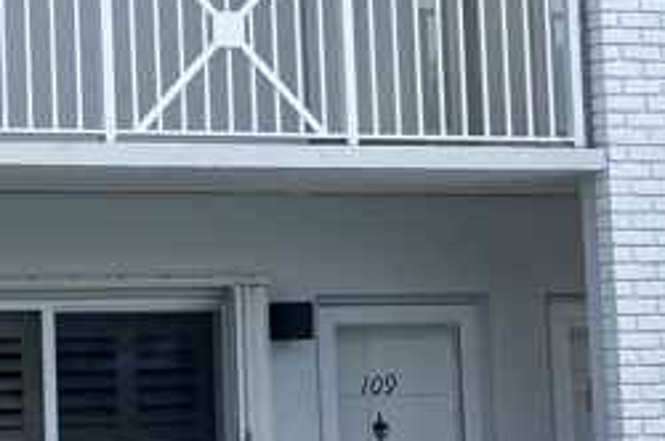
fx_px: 2952
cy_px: 146
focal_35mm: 160
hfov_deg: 12.7
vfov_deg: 8.5
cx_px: -21
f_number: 1.78
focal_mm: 6.86
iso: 64
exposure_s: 1/1590
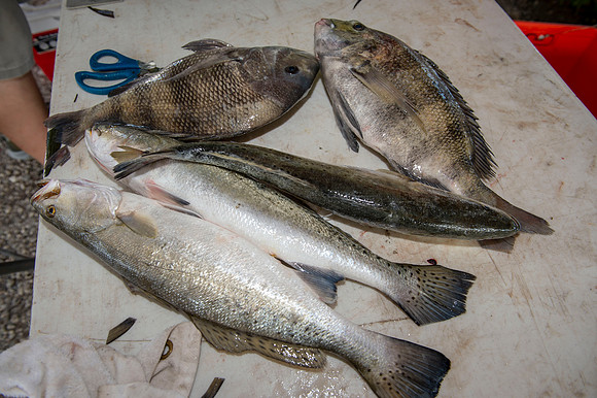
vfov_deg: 47.9
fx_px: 447
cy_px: 199
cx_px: 298
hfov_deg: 67.4
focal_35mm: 27
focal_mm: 27
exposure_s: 1/60
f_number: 5
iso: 50
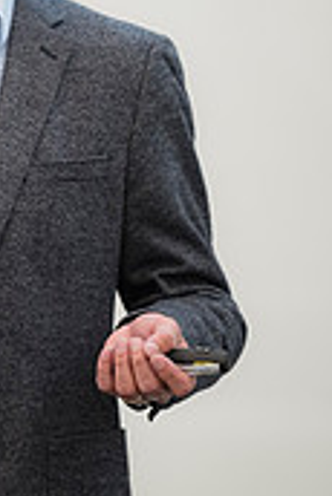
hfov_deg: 2.6
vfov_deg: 3.9
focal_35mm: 522
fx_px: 7206
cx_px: -87
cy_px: 176
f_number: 2.8
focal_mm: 200
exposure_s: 1/160
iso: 1000
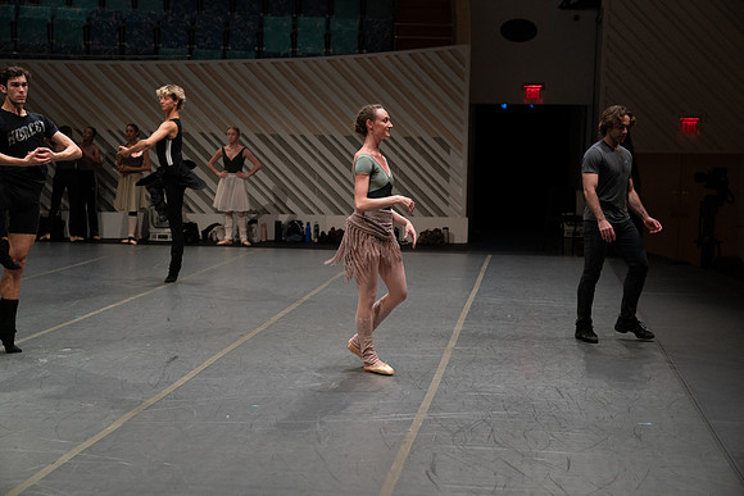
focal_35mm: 70
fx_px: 1447
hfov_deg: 28.8
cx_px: 372
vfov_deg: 19.5
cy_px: 248
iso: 3200
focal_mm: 70
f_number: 4
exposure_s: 1/400
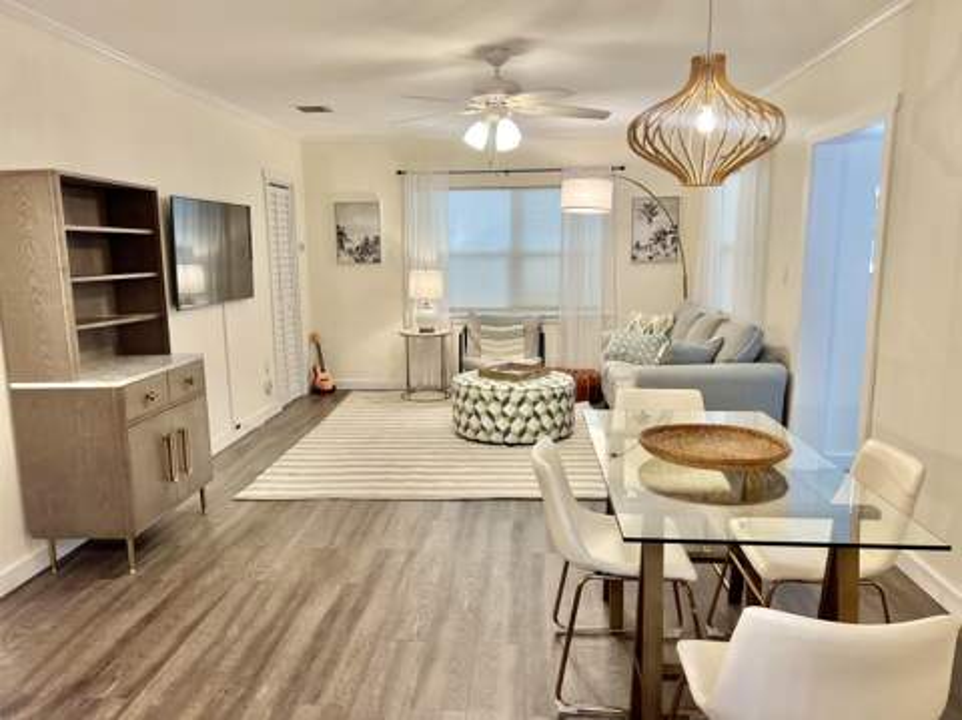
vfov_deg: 53.0
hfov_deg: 67.4
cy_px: 360
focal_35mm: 26
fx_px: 722
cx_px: 481
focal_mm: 5.7
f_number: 1.5
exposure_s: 1/120
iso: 125
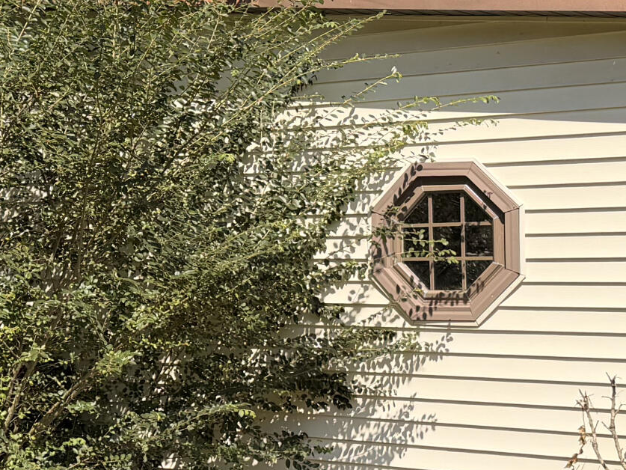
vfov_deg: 17.1
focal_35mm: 86
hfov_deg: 22.4
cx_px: 120
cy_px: 171
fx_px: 1555
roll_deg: +0.5
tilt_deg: +3.0
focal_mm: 6.76
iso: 80
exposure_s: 1/3425
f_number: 1.78
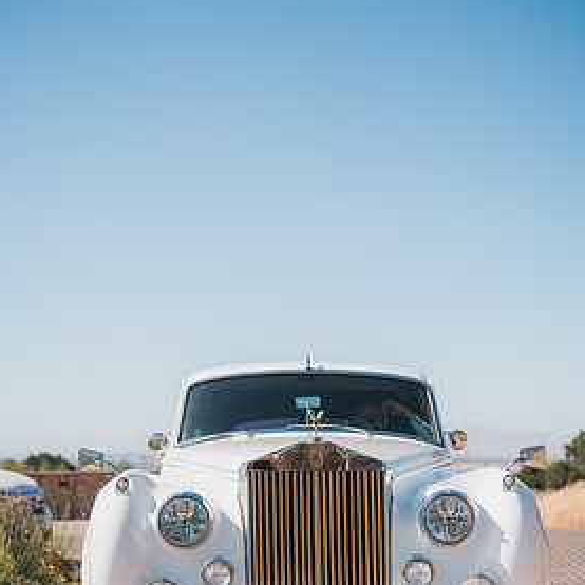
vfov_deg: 24.6
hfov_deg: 25.0
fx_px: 1319
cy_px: 465
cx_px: 310
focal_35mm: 69
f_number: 2.5
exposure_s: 1/2000
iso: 50
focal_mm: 50
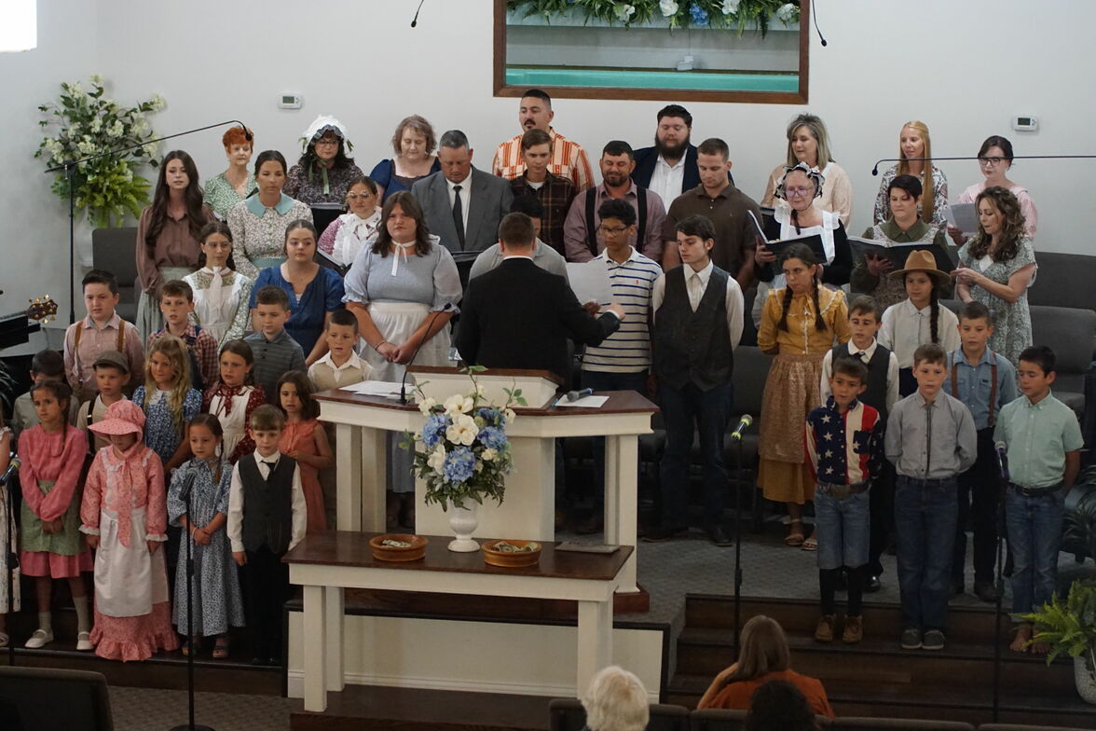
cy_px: 366
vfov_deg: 13.0
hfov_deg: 19.5
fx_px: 3196
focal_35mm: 105
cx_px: 548
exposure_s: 1/160
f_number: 2.8
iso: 3200
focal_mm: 70
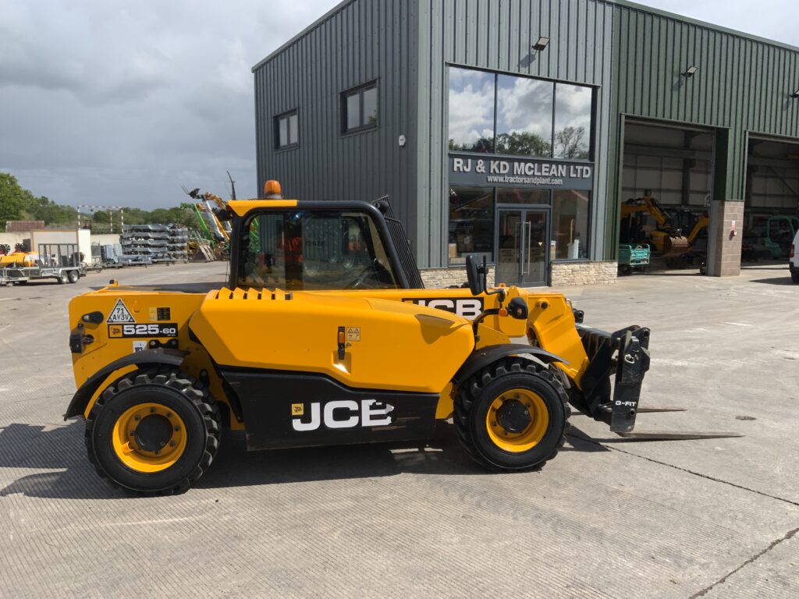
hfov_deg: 61.7
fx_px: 669
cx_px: 400
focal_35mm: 29
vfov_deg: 48.2
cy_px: 300
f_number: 1.8
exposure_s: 1/1848
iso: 16
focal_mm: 3
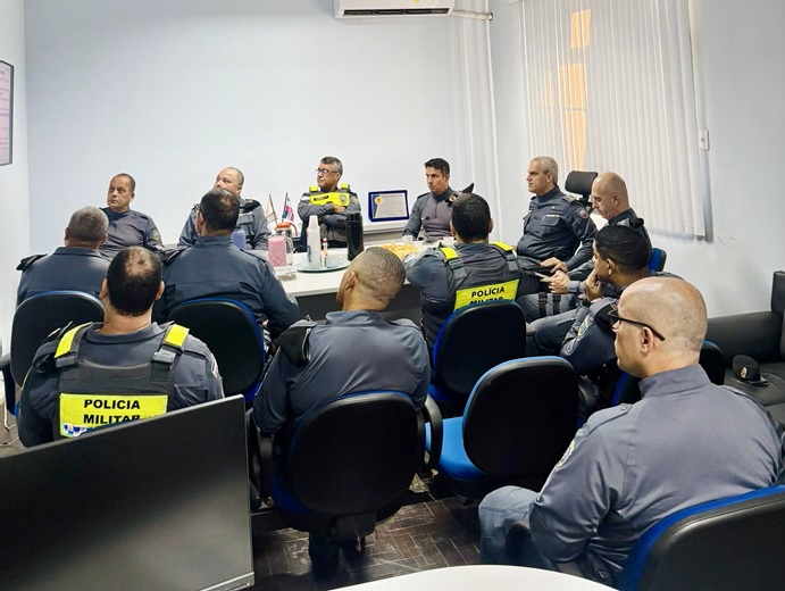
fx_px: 590
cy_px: 296
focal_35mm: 26
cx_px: 392
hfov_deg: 67.2
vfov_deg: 53.2
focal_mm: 5.96
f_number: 1.6
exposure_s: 1/60
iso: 200
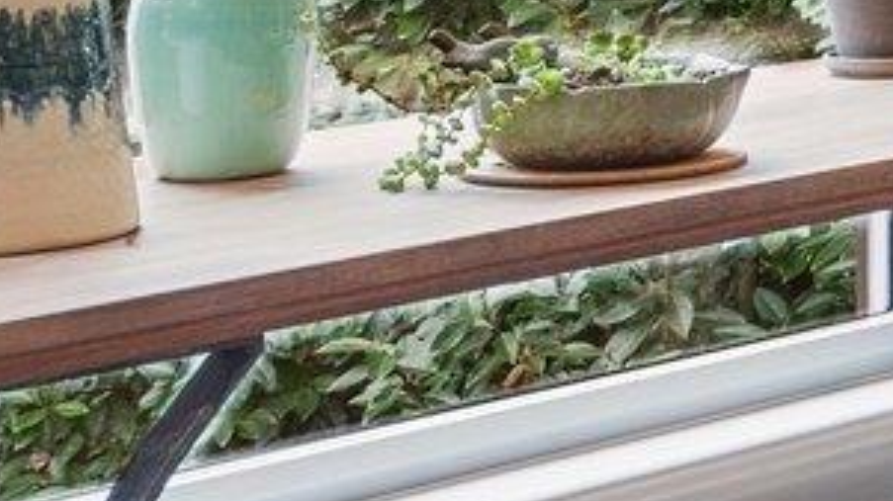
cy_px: -464
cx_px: 2451
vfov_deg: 7.4
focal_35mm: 157
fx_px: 3716
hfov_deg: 10.7
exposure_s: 1/1.43
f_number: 8
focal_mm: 22
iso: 400
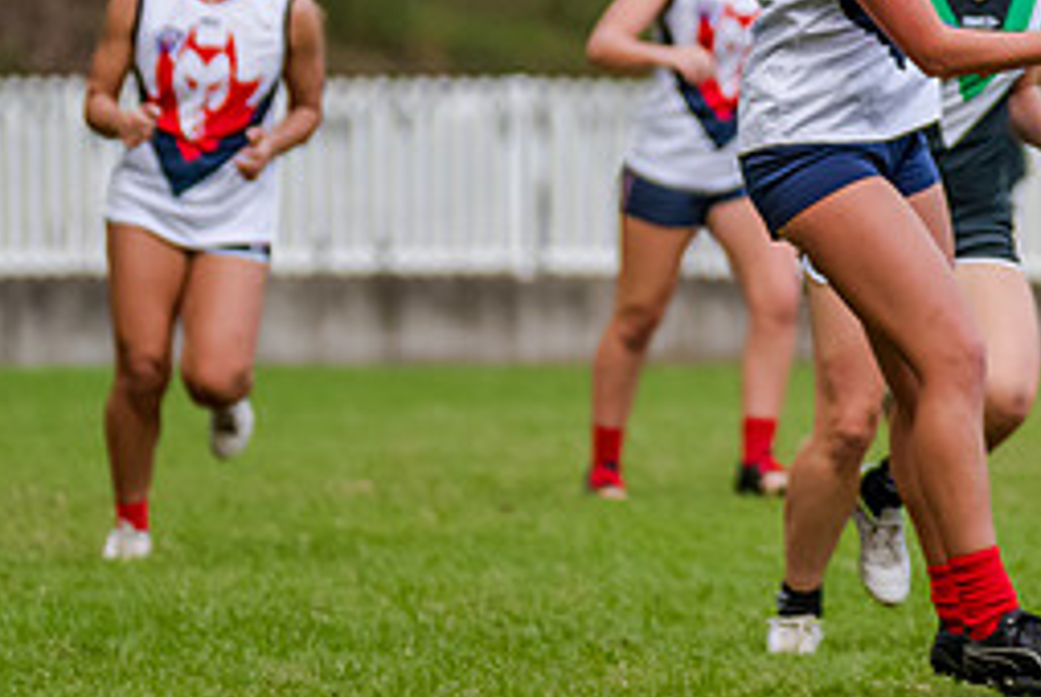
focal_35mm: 764
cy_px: -183
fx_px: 22117
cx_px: 871
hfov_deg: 2.7
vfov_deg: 1.8
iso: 900
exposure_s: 1/2000
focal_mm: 220
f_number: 4
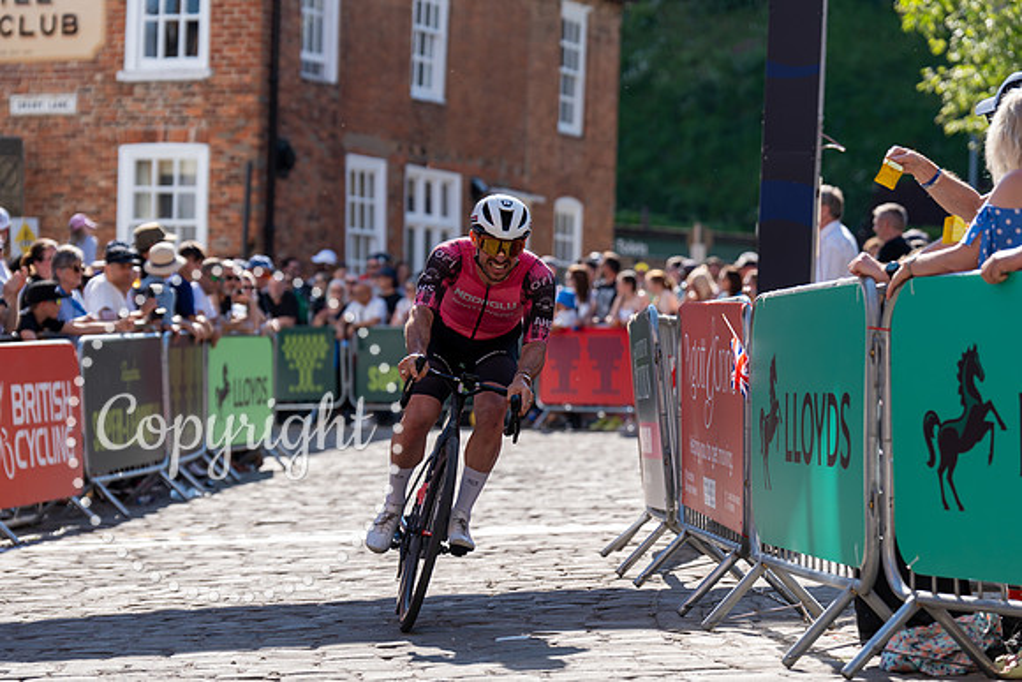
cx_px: 511
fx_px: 3464
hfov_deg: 16.8
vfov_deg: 11.2
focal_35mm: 122
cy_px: 341
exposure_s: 1/1000
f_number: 3.5
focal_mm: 122
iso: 160
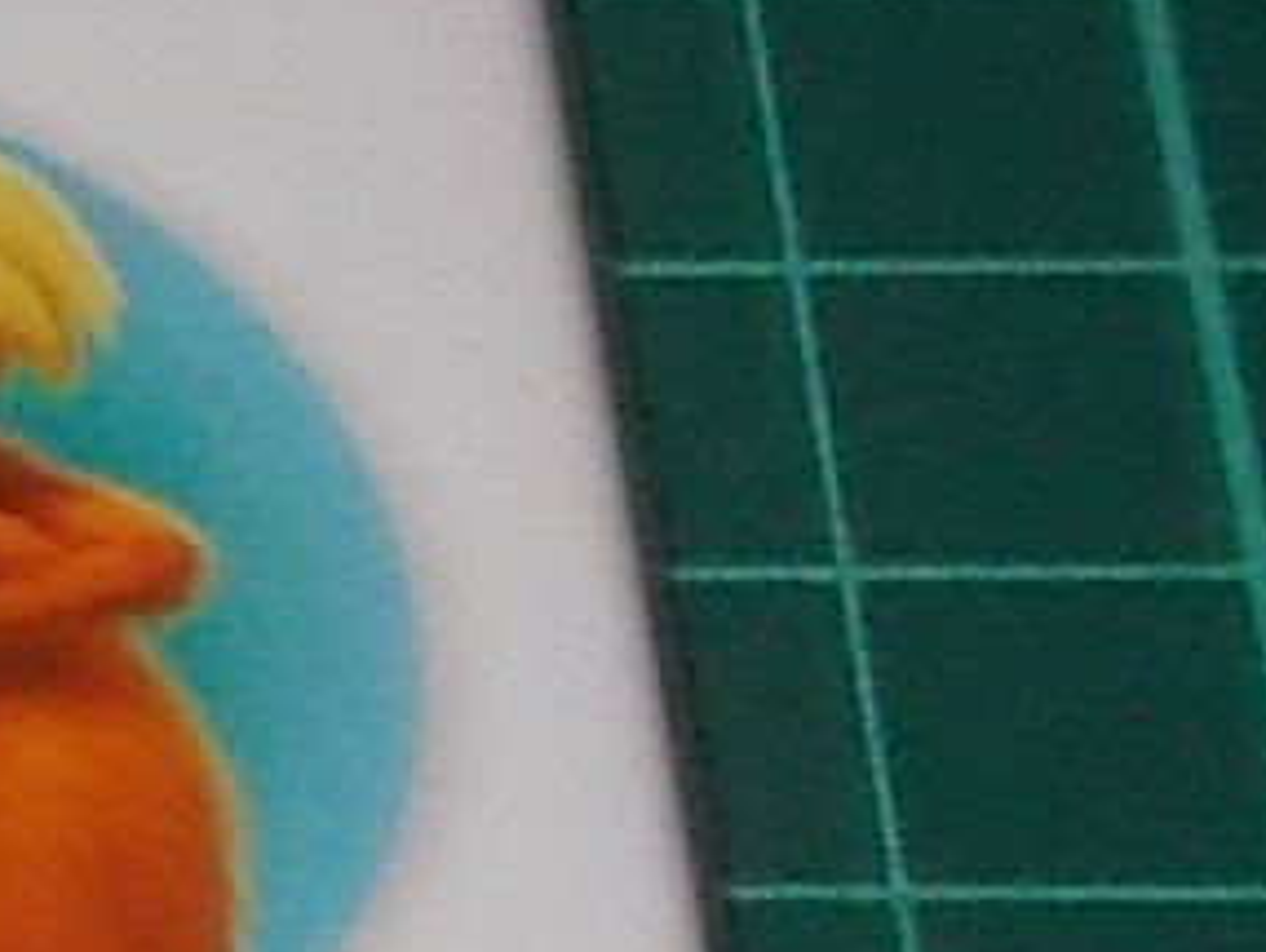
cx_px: -2315
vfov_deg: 6.3
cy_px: 1731
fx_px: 8419
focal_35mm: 230
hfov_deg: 7.7
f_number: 3.3
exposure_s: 1/30
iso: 200
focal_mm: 4.1
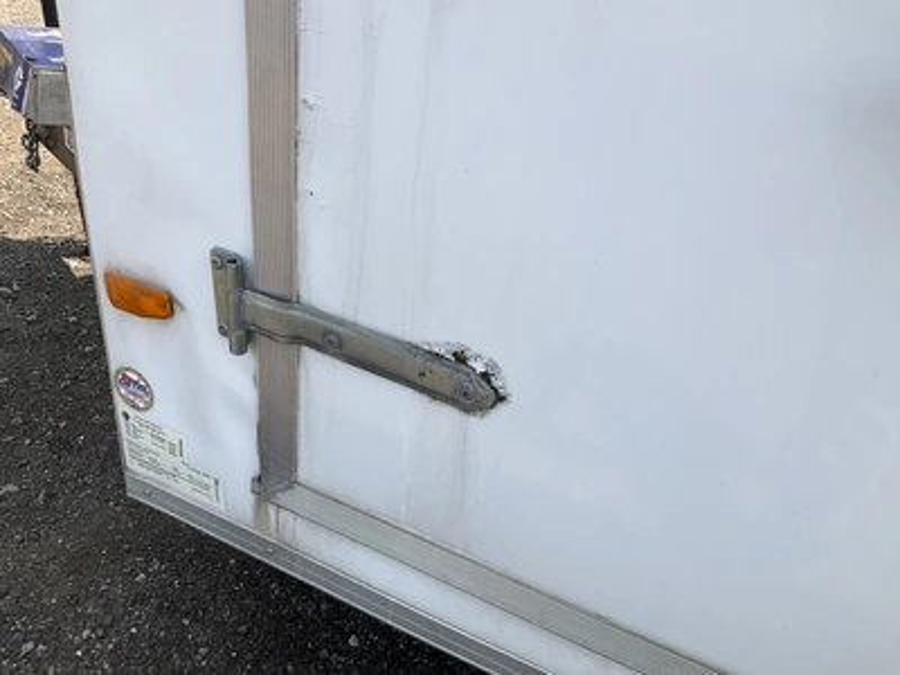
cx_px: 450
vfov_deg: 48.2
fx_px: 754
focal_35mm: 29
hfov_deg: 61.7
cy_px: 338
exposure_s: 1/1250
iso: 25
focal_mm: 3
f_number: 1.8
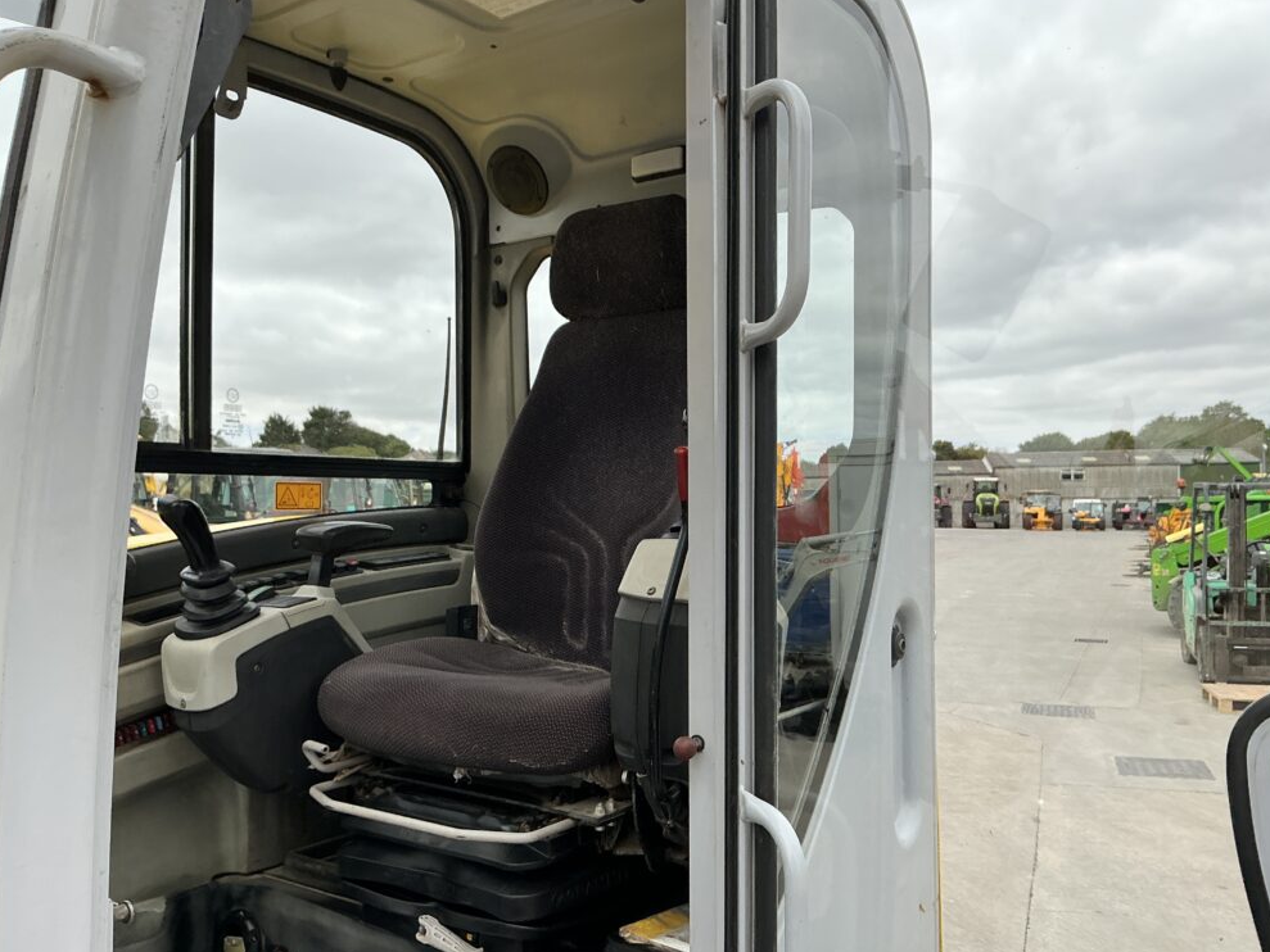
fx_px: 1064
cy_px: 488
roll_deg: +0.8
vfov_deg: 48.2
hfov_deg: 61.6
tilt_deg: +3.4
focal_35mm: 29
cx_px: 650
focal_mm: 3
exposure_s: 1/1221
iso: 25
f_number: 1.8
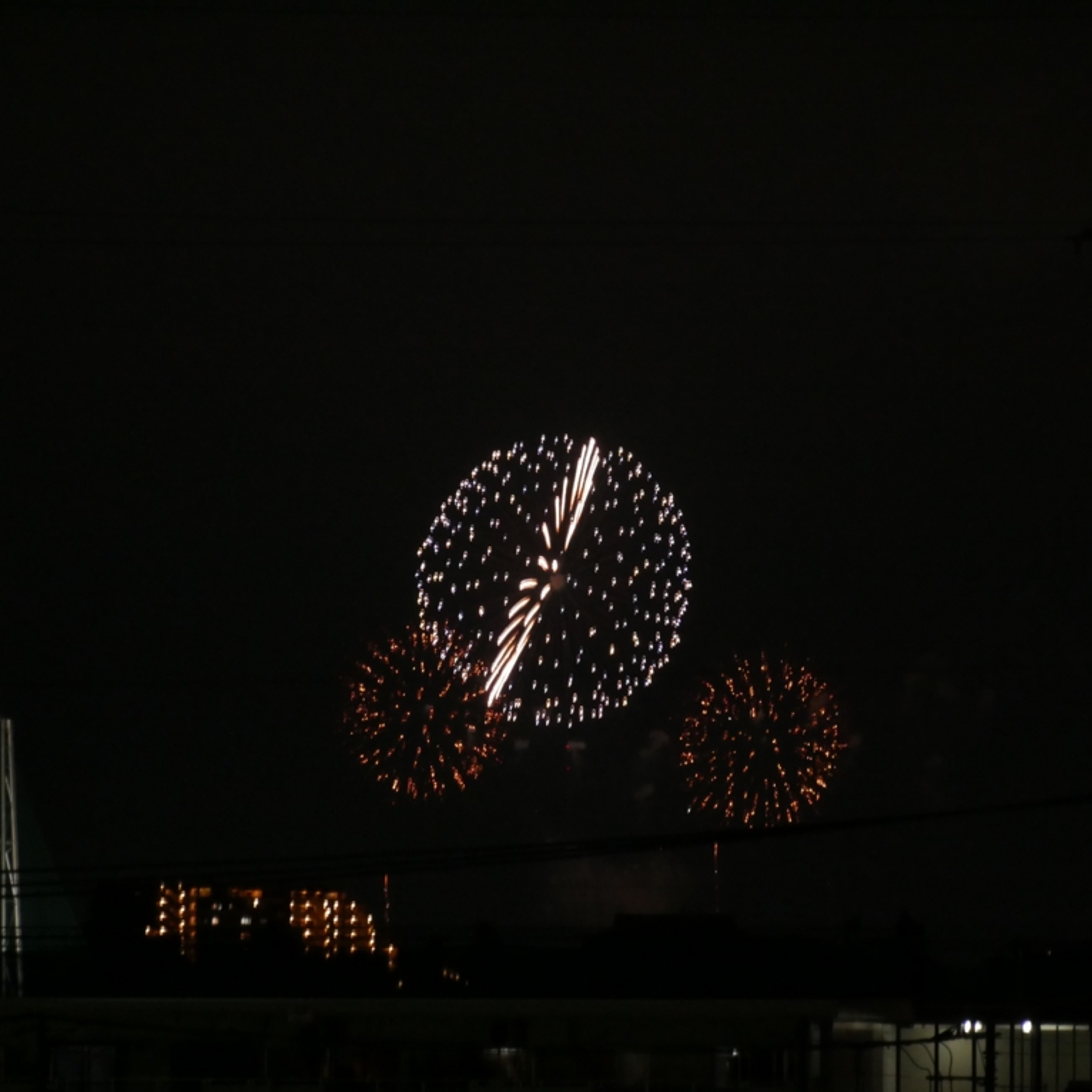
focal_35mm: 414
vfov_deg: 4.2
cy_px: 547
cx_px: 562
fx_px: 14776
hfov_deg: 4.2
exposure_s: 1/15
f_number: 5.6
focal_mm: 175
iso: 3200
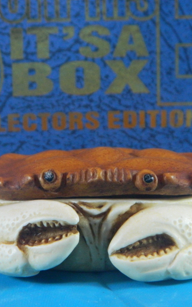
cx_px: 78
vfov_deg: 14.3
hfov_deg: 9.0
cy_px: 153
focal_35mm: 146
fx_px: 1223
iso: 400
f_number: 4.5
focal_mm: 18.6
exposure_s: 1/25
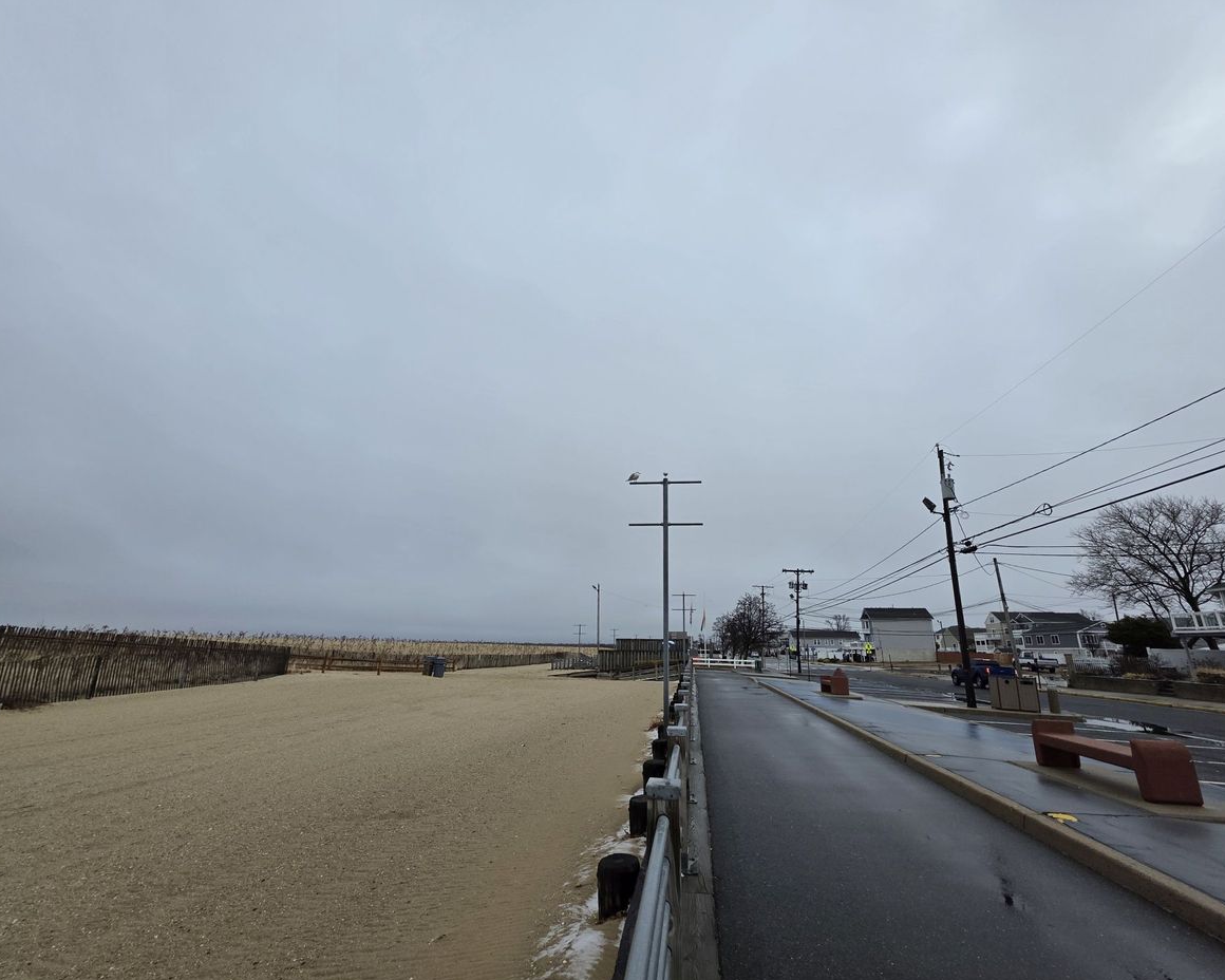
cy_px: 487
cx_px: 630
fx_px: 508
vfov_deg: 88.0
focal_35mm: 14
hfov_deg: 100.7
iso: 40
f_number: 1.9
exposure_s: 1/2071
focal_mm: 2.2
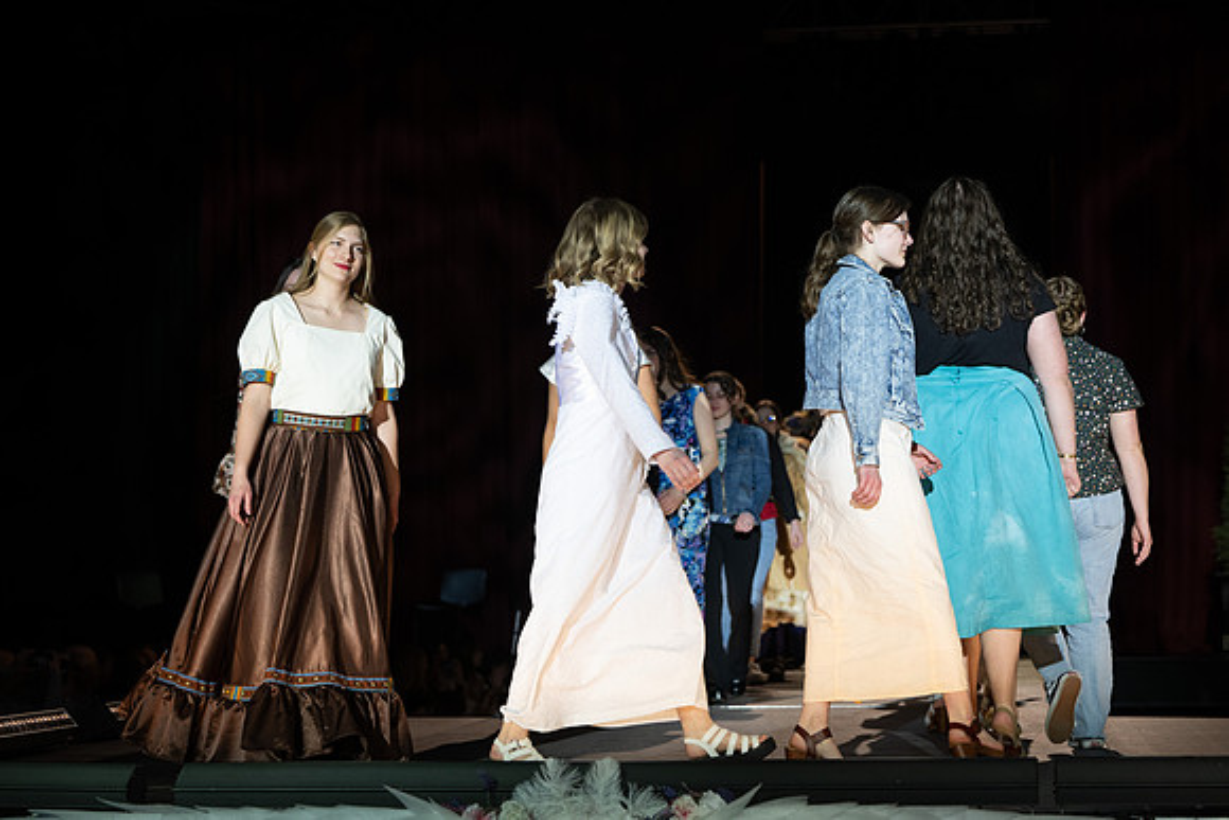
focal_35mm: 77
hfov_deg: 26.3
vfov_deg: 17.7
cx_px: 579
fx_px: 2626
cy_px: 450
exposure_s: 1/640
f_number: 3.5
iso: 800
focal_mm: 70
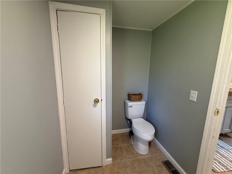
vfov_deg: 85.7
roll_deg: -0.6
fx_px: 94
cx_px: 116
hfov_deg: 102.1
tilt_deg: -9.0
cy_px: 87
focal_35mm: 14
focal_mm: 2.22
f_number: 2.2
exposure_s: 1/120
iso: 320
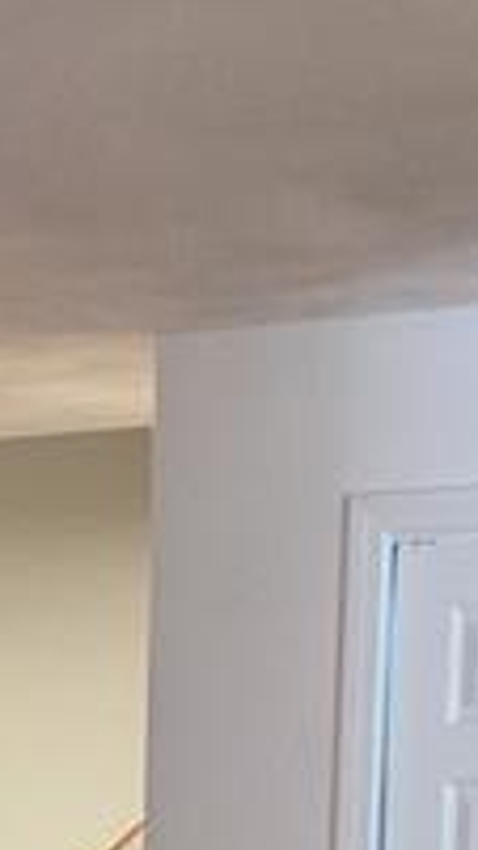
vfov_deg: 15.2
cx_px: -376
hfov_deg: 9.0
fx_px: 2908
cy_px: 1345
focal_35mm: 129
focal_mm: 3.3
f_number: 2.4
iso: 125
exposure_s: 1/60
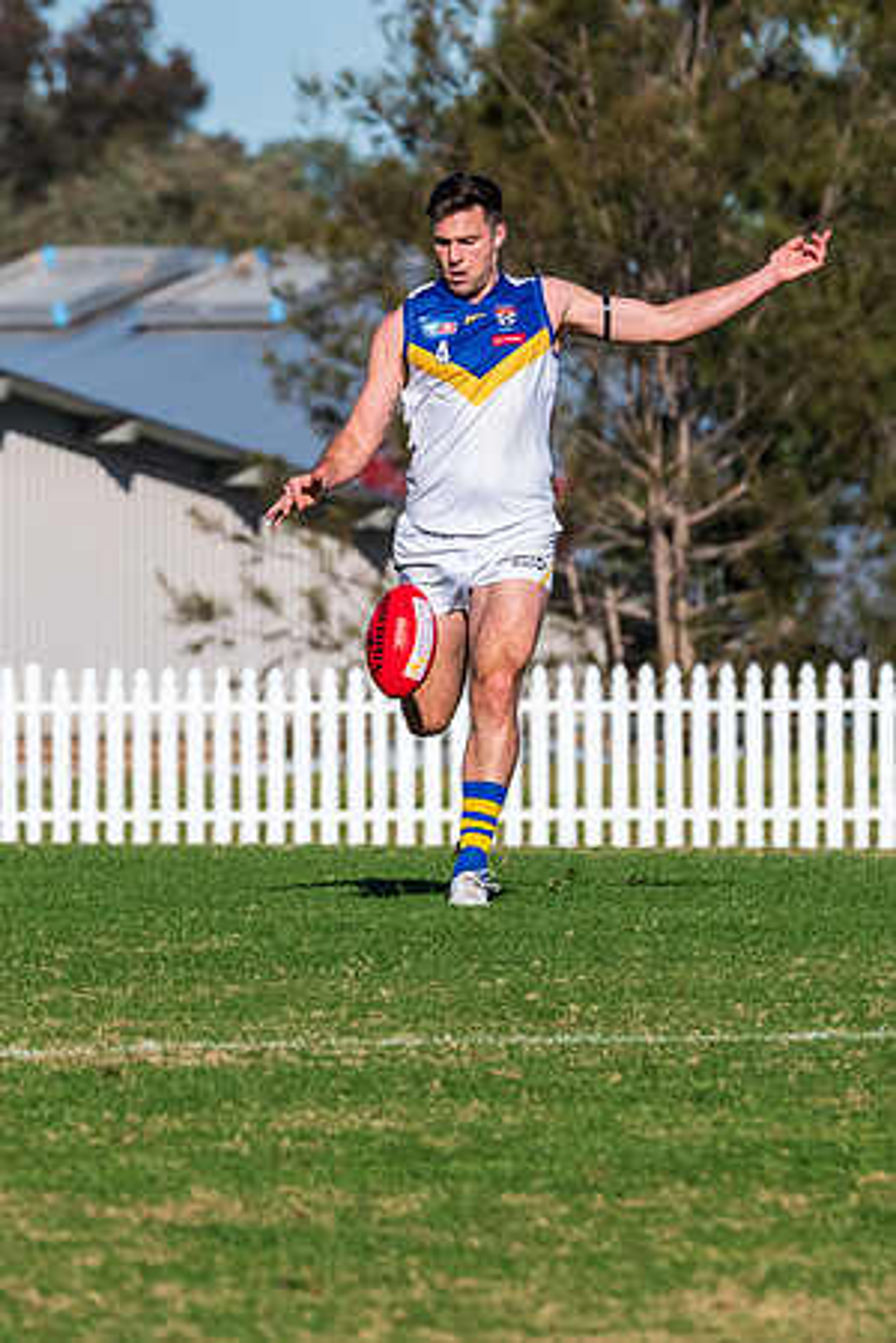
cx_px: 479
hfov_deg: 1.8
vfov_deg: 2.7
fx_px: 28755
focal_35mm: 770
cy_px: 624
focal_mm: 360
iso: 800
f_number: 13
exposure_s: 1/2000
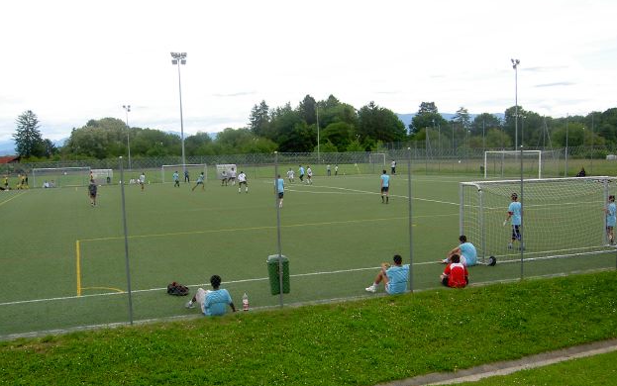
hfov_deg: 52.7
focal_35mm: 37
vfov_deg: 34.4
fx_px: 622
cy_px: 227
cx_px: 315
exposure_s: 1/250
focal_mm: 5.6
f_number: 4.7
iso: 50
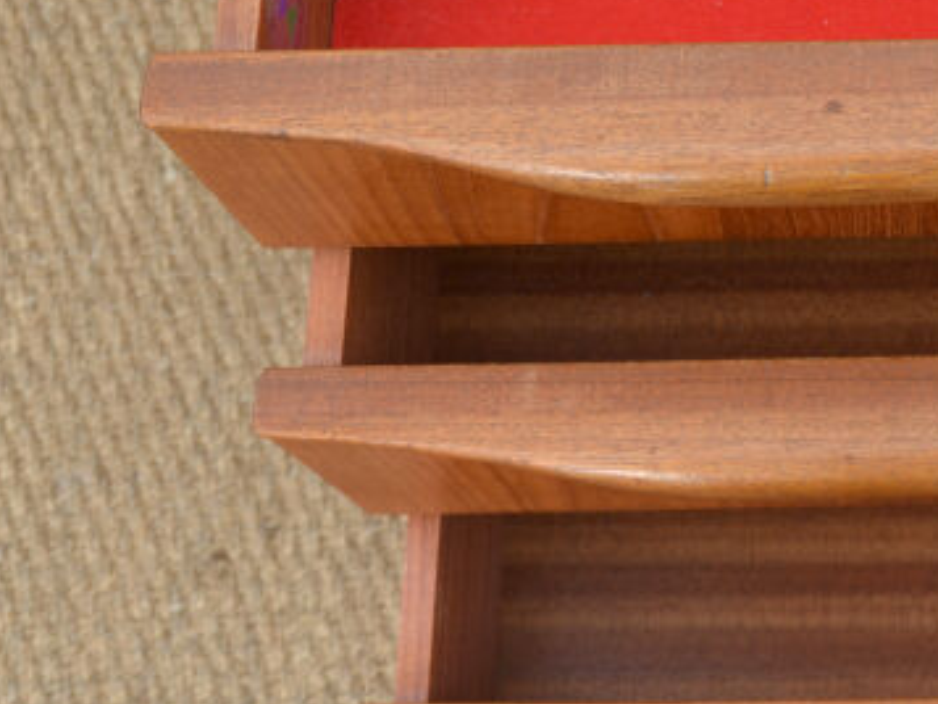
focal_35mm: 80
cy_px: 223
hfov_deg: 23.0
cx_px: 1022
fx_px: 2169
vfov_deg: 18.4
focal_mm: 22
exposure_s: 1/125
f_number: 5.6
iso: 100
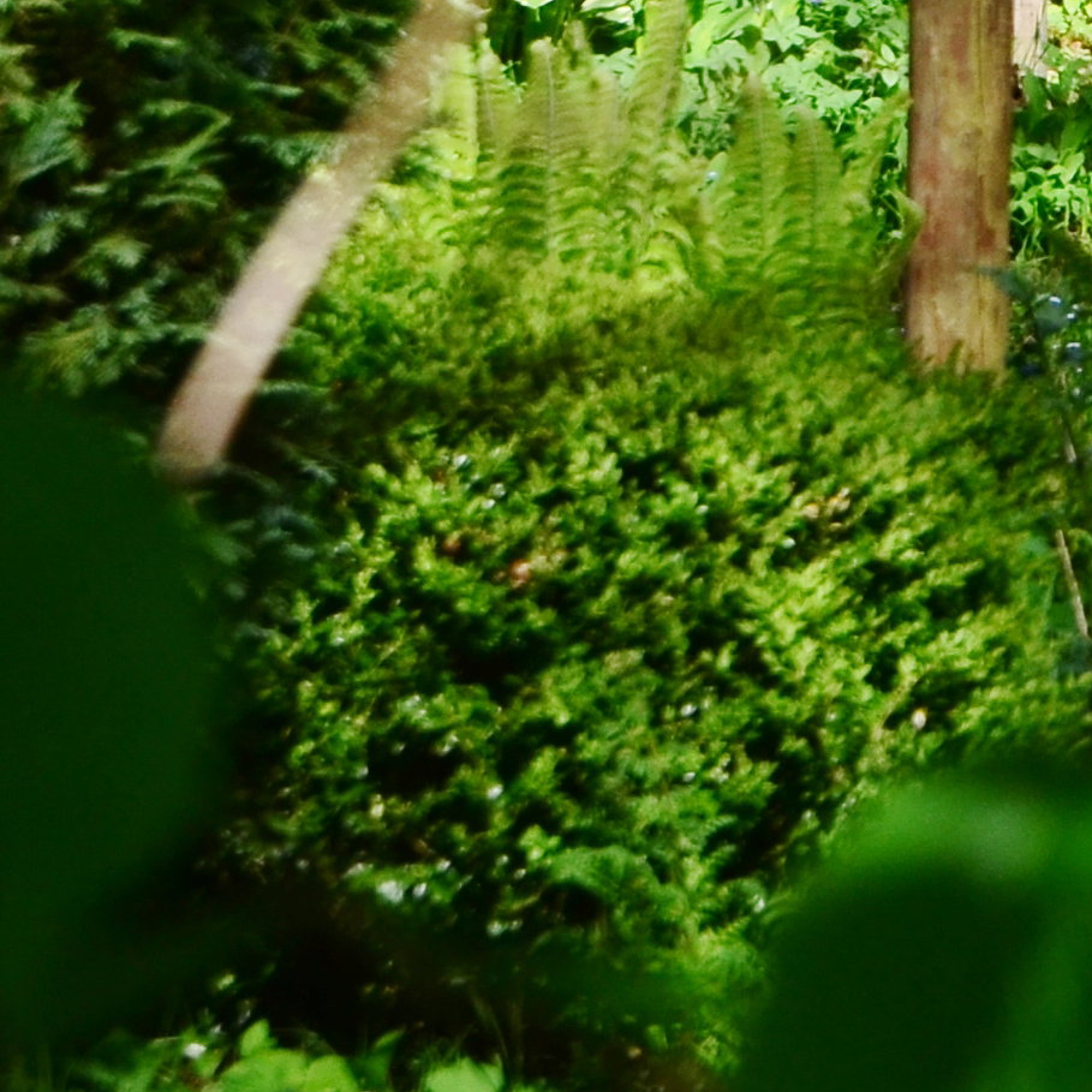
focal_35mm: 483
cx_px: 2614
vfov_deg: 3.6
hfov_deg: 3.6
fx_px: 17238
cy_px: -431
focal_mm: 70
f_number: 6.3
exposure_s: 1/640
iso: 400
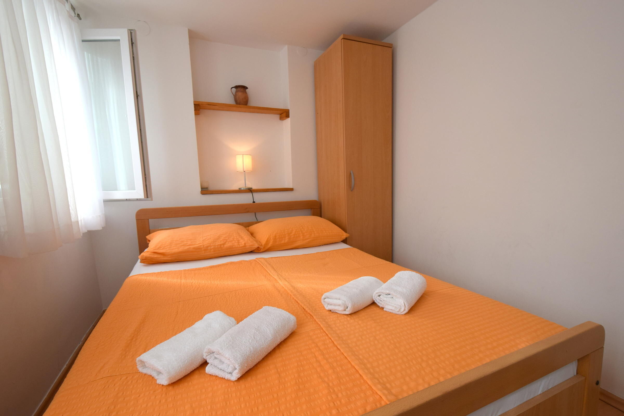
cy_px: 208
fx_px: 260
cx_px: 312
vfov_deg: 77.3
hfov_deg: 100.4
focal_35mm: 15
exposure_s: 1/200
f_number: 7.1
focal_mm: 10
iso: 400
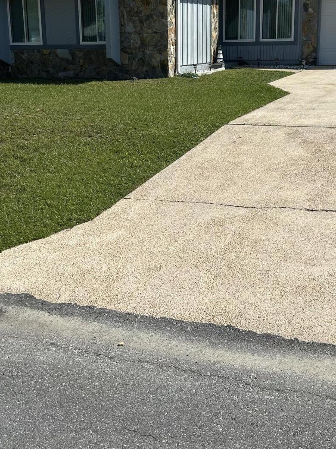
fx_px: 647
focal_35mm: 50
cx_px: 175
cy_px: 184
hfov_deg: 29.1
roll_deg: +0.2
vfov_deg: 38.1
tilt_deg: -11.5
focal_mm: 5.7
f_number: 1.5
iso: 50
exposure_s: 1/6993
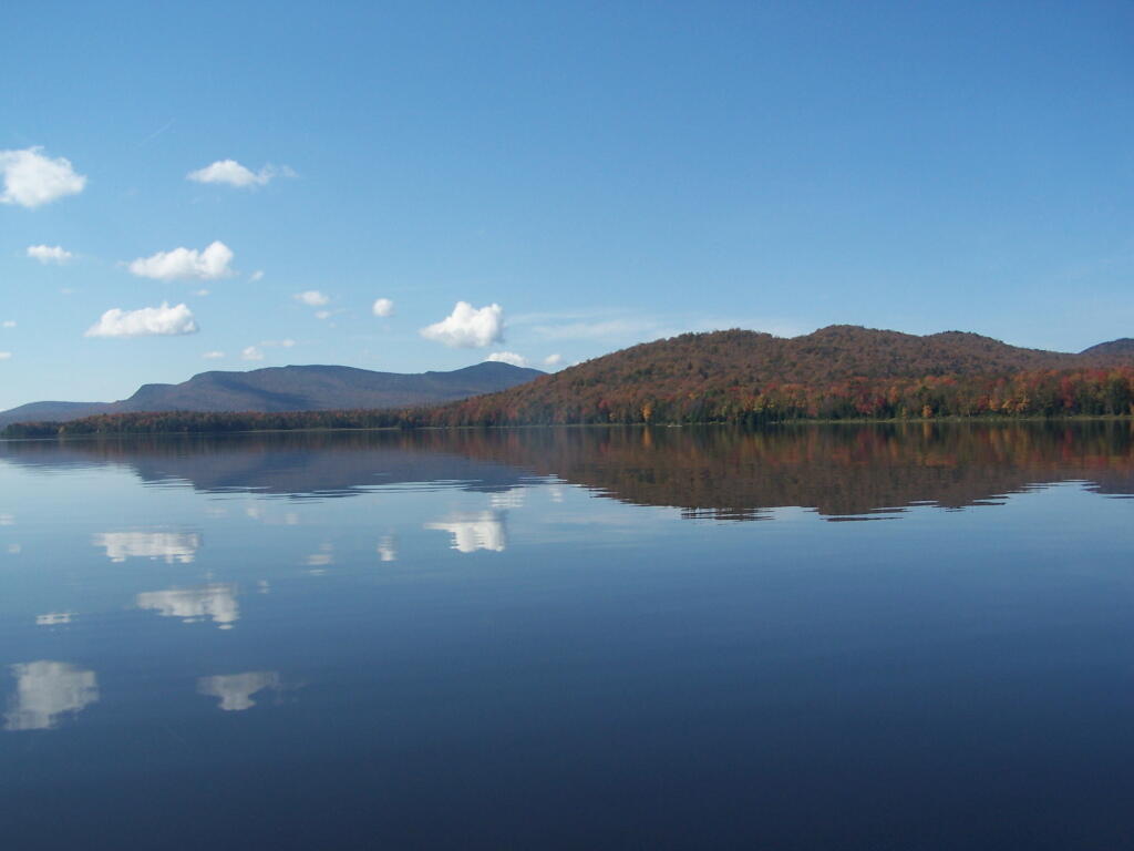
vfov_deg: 37.7
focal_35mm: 38
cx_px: 567
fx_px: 1245
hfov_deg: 49.0
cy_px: 426
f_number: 4
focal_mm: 6.3
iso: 80
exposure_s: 1/1000
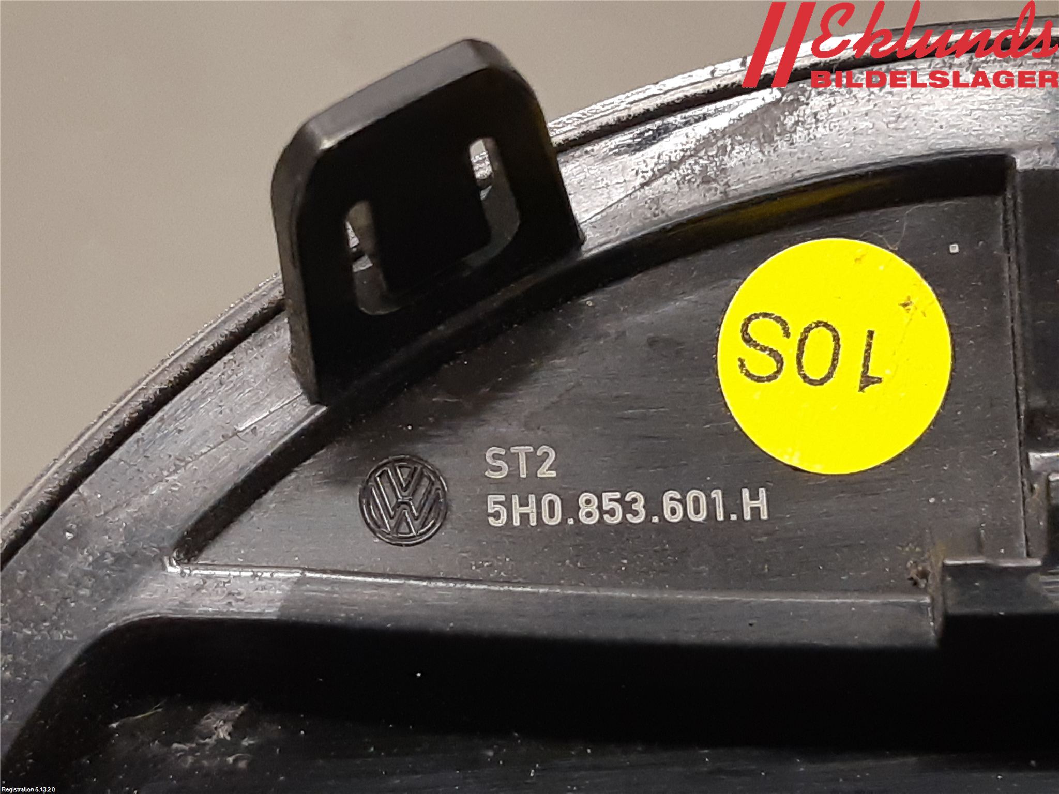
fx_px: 795
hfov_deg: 67.3
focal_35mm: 26
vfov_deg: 53.1
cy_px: 397
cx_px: 530
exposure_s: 1/50
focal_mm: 3.93
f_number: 1.7
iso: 200
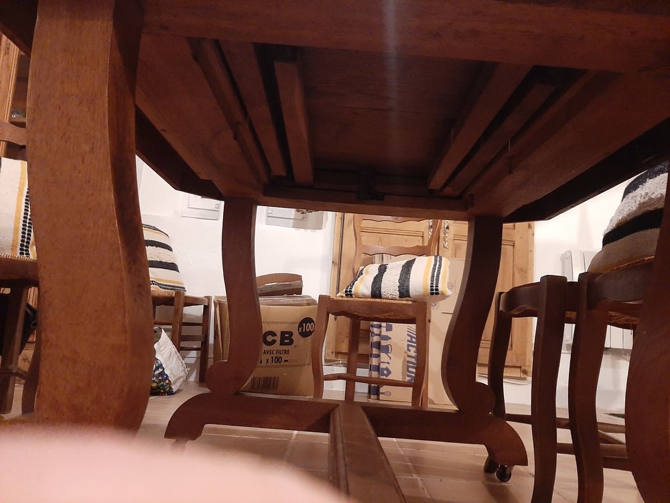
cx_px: 335
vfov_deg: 53.1
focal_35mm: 26
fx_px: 503
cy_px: 252
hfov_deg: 67.3
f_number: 1.7
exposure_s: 1/20
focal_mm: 3.93
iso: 500
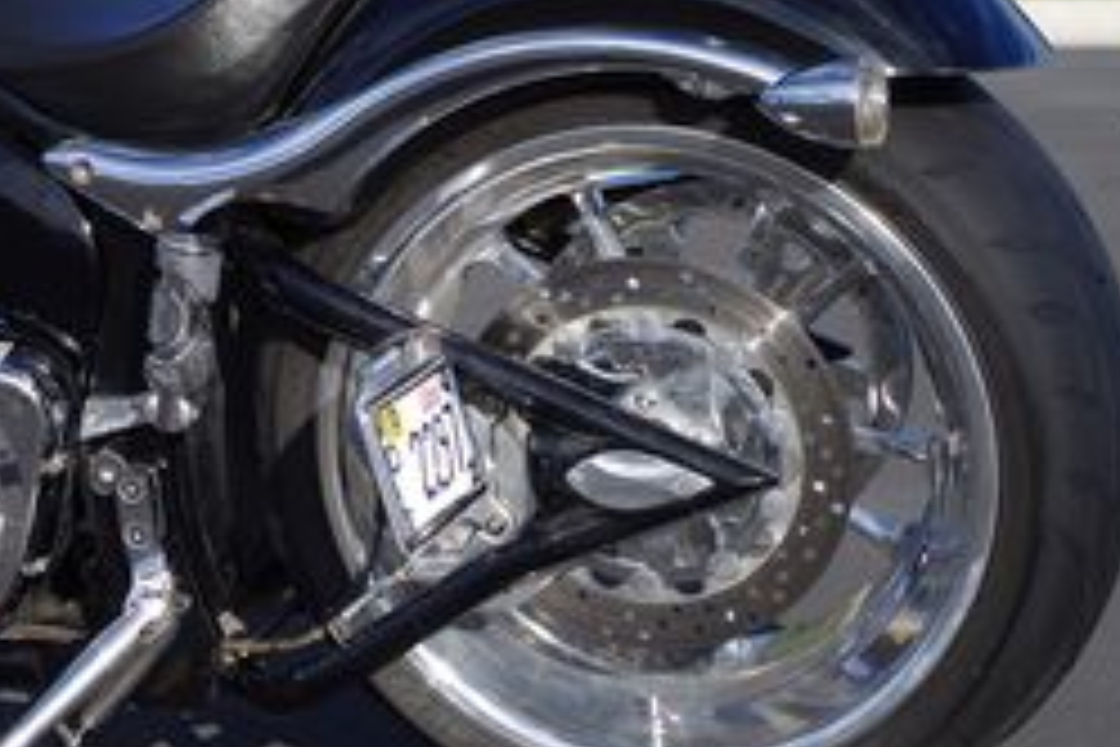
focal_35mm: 118
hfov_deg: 16.6
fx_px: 3671
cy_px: 20
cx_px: -256
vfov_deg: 11.5
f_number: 6.3
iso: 100
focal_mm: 30.63
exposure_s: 1/250
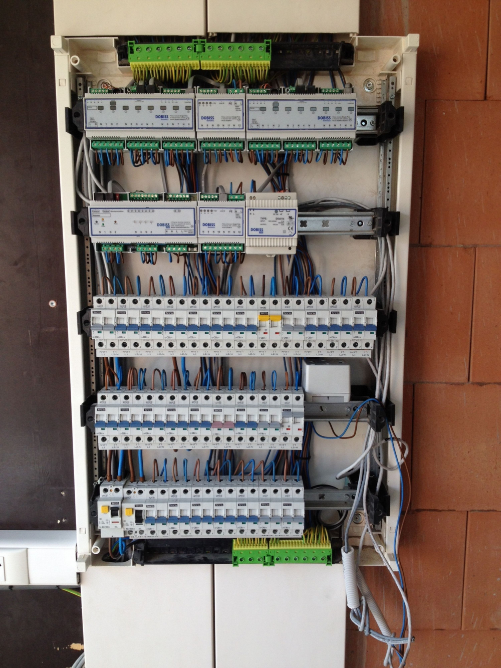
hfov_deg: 40.7
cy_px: 334
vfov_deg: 52.6
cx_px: 250
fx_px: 675
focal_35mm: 35
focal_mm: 4.28
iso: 64
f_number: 2.4
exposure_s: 1/120
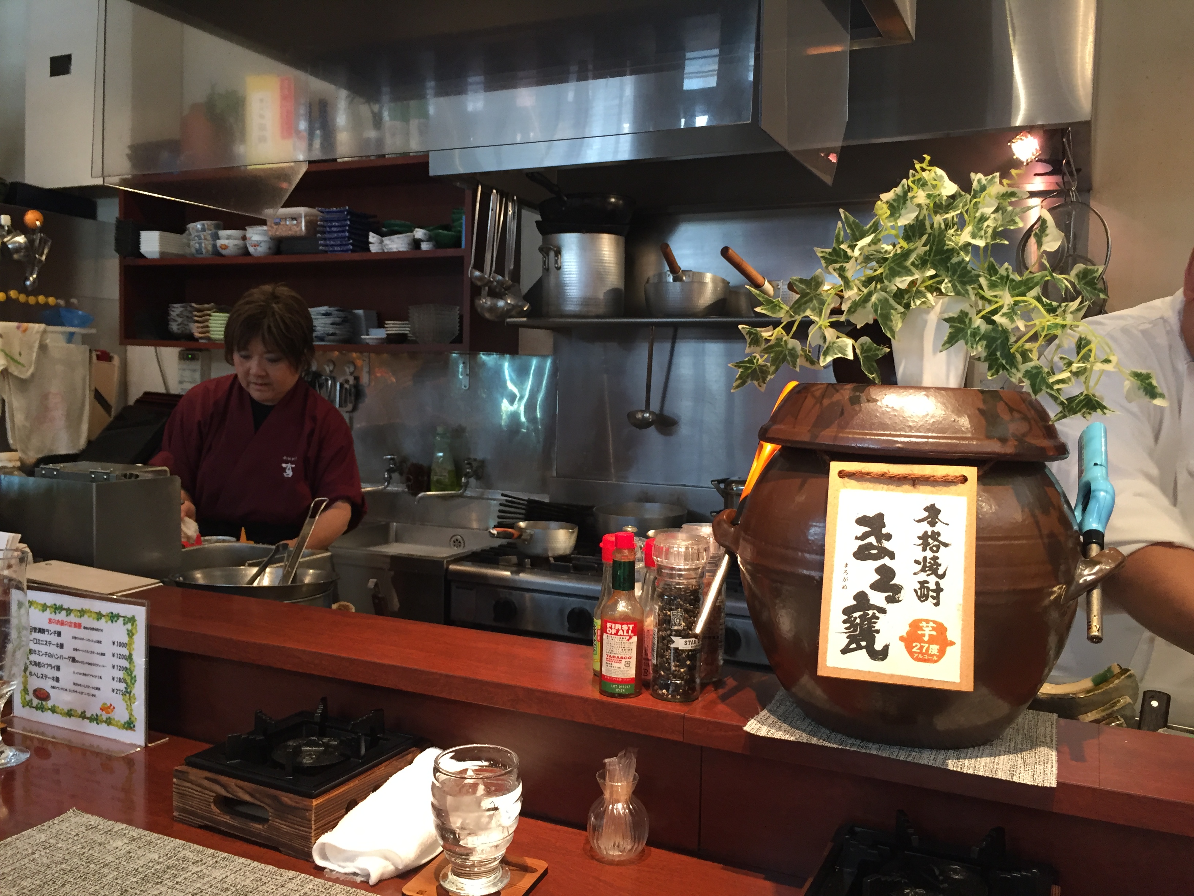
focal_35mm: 29
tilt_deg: -4.2
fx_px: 1000
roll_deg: -1.4
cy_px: 448
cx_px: 597
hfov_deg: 61.7
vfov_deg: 48.2
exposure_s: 1/30
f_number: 2.2
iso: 125
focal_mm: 4.15
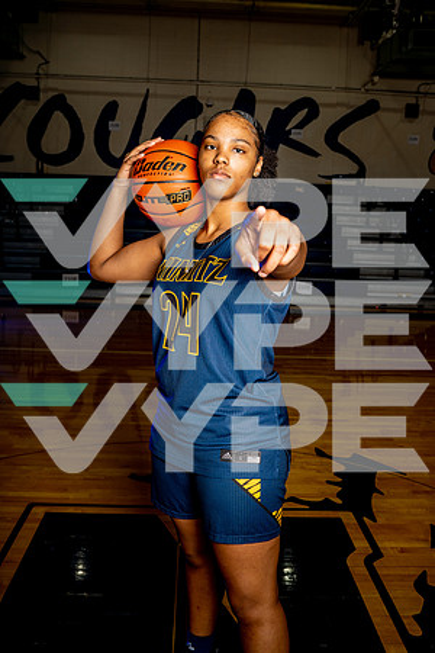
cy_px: 326
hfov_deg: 37.9
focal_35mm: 35
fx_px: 634
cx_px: 218
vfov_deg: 54.4
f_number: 6.3
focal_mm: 35
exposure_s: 1/250
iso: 64
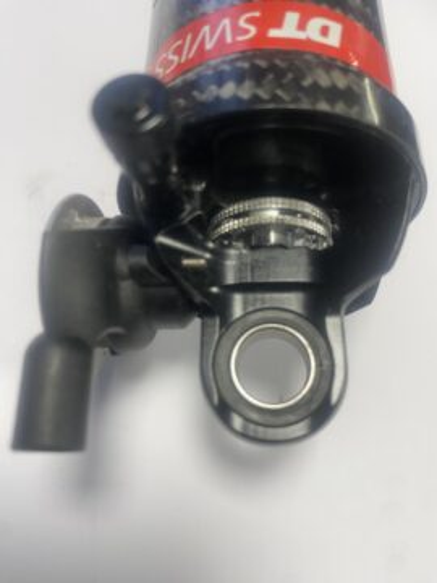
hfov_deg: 54.9
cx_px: 218
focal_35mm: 25
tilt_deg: -63.5
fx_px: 421
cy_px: 292
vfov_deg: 69.4
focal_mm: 4.25
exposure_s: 1/50
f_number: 1.8
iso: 80
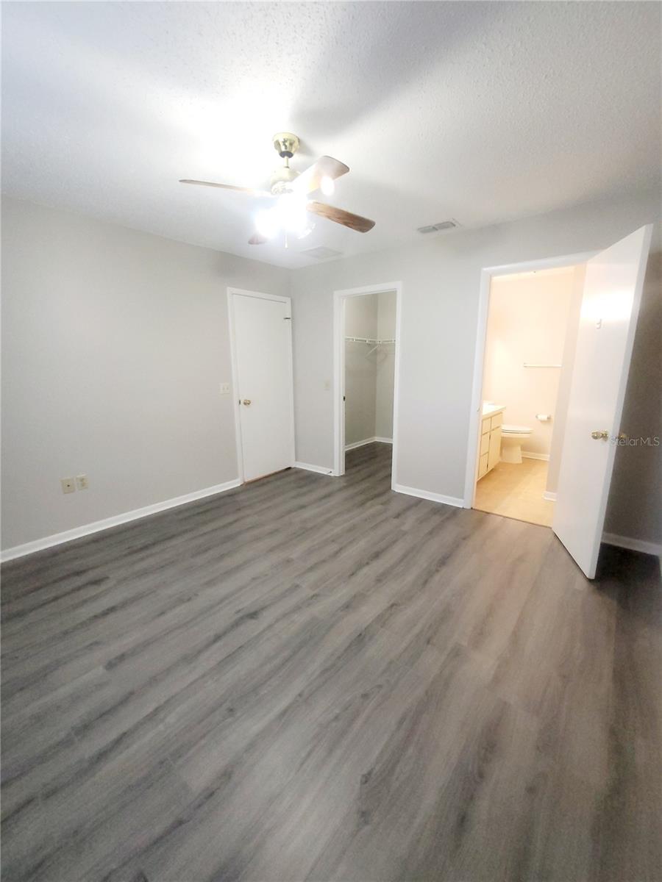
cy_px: 441
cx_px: 331
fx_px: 331
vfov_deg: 106.2
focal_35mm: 13
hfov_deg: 89.9
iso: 320
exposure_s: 1/60.2
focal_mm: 2.2
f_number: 2.2
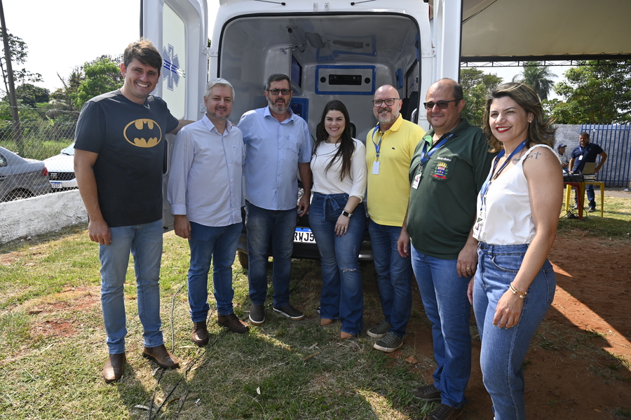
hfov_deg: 73.8
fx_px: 420
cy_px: 210
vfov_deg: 53.1
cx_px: 316
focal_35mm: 24
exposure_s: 1/320
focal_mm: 24
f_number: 6.3
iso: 100
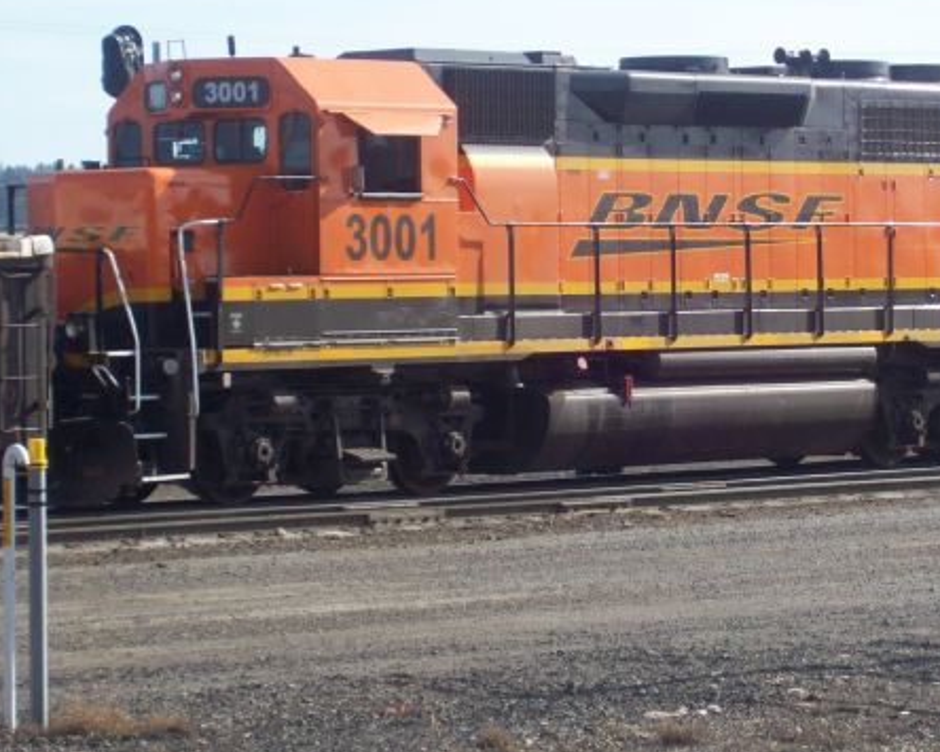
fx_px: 4617
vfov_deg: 9.3
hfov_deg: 11.6
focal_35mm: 166
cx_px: 687
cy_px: 323
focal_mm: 18
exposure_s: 1/394
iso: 80
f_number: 4.8
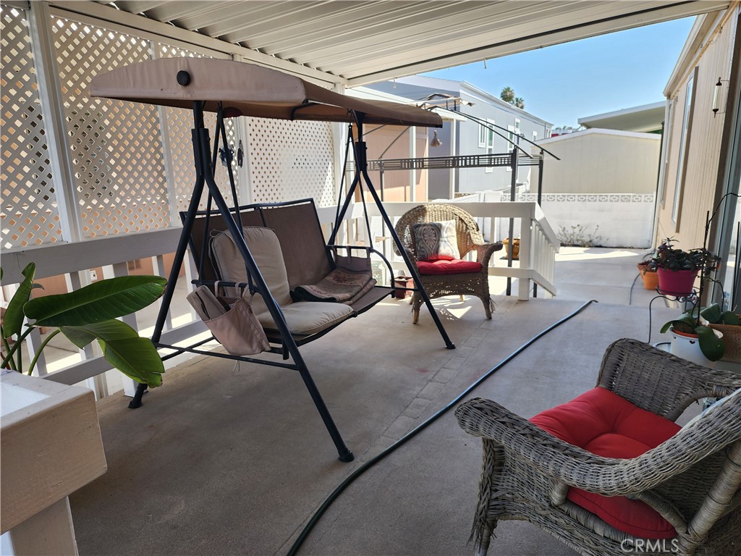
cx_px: 370
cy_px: 278
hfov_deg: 73.9
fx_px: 492
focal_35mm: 23
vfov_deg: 58.9
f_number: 1.8
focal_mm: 6.4
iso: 20
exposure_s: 1/180
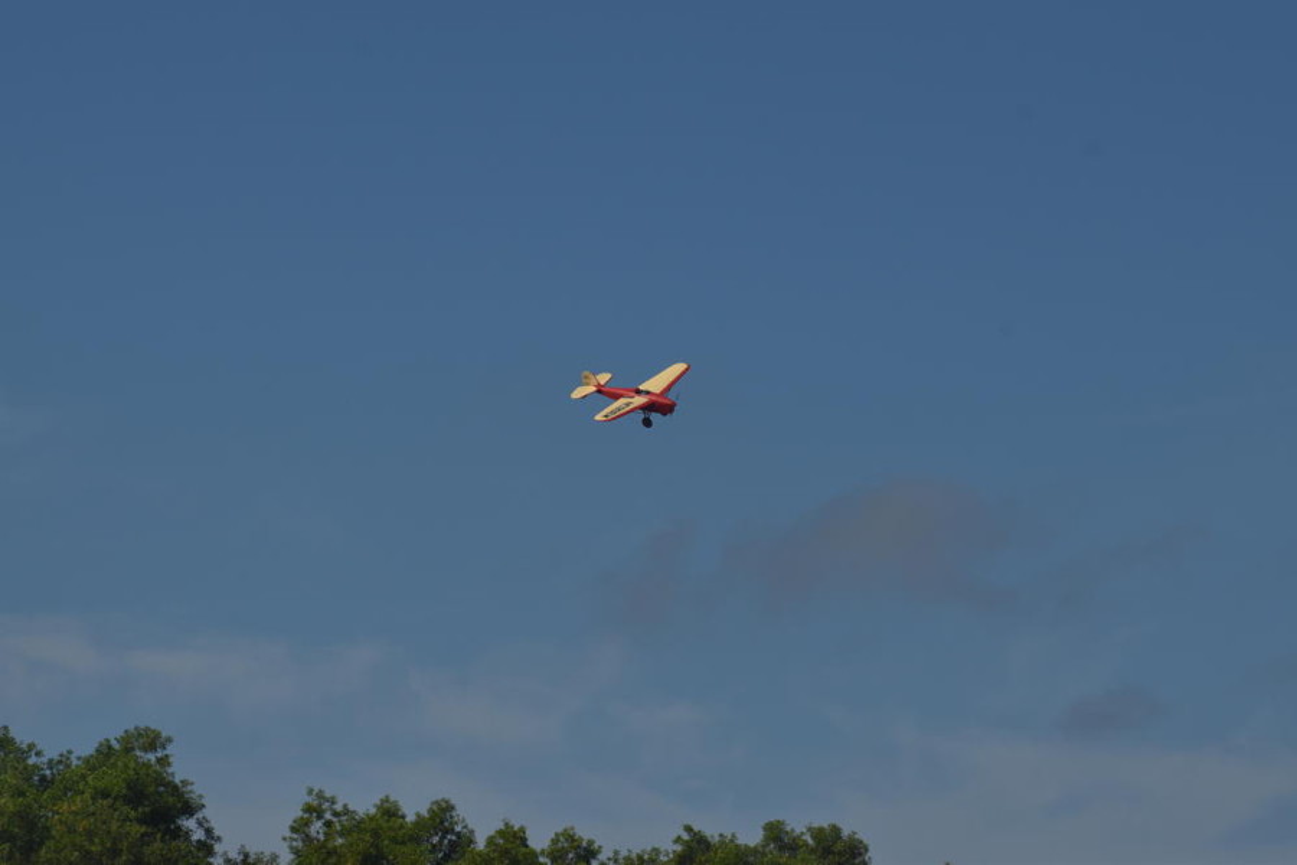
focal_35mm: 202
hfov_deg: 10.2
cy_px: 432
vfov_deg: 6.8
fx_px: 7295
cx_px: 648
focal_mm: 135
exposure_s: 1/1000
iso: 200
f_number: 9
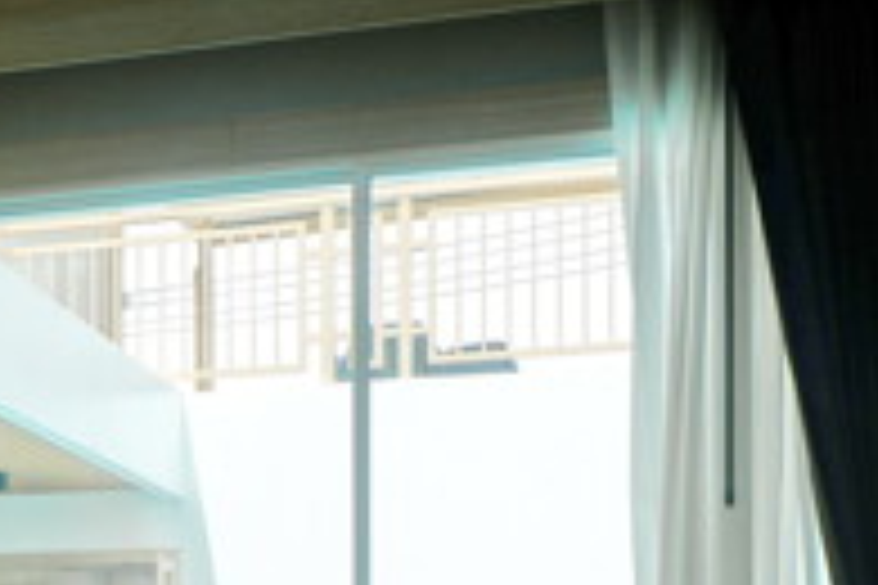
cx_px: 32
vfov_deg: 17.2
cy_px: 788
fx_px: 1805
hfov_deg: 26.1
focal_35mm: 74
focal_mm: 16
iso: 200
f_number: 5.6
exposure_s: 1/350
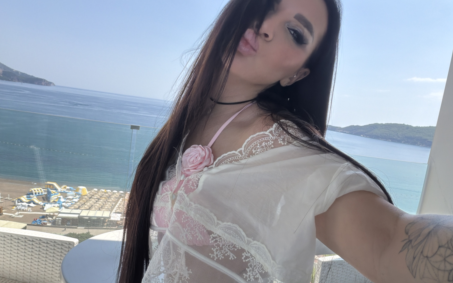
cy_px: 154
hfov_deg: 72.5
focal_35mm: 25
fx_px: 309
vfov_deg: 49.2
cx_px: 231
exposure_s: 1/1427
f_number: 1.9
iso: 125
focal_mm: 2.71
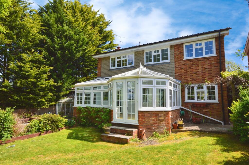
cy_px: 82
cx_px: 124
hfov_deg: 81.2
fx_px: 145
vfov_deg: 59.4
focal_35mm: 21
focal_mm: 14
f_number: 11
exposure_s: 1/320
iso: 400
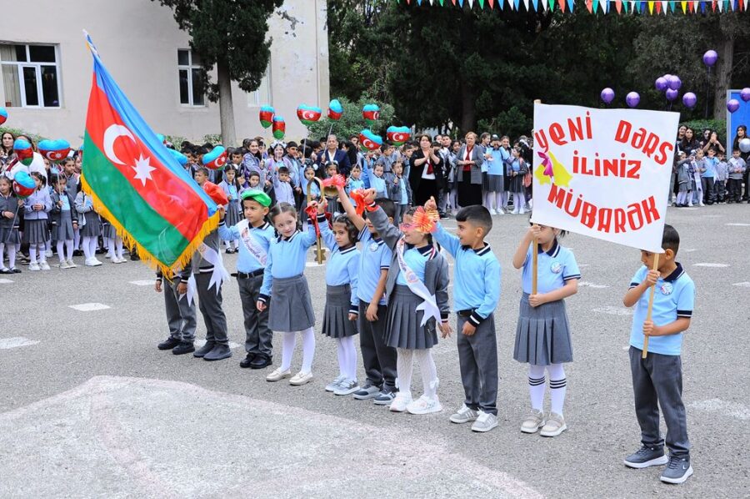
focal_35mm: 48
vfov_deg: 28.0
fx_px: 999
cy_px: 250
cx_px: 375
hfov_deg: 41.2
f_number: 7.1
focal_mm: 32
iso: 400
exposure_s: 1/160
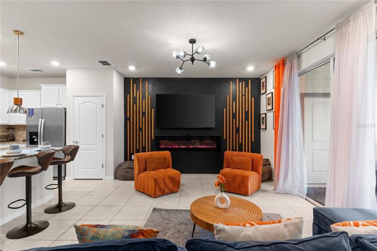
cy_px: 126
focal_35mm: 17
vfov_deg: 70.4
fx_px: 178
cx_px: 188
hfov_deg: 93.3
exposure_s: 1/1.67
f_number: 8
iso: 400
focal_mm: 17
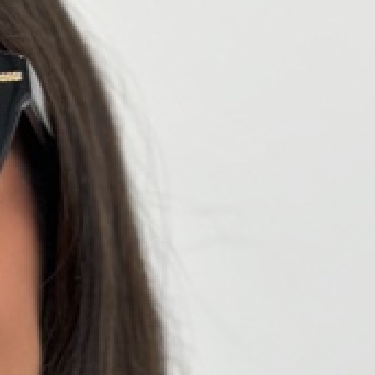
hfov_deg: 11.7
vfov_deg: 12.0
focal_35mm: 143
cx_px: -173
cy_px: 394
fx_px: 1753
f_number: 1.6
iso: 160
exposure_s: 1/60
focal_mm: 5.96
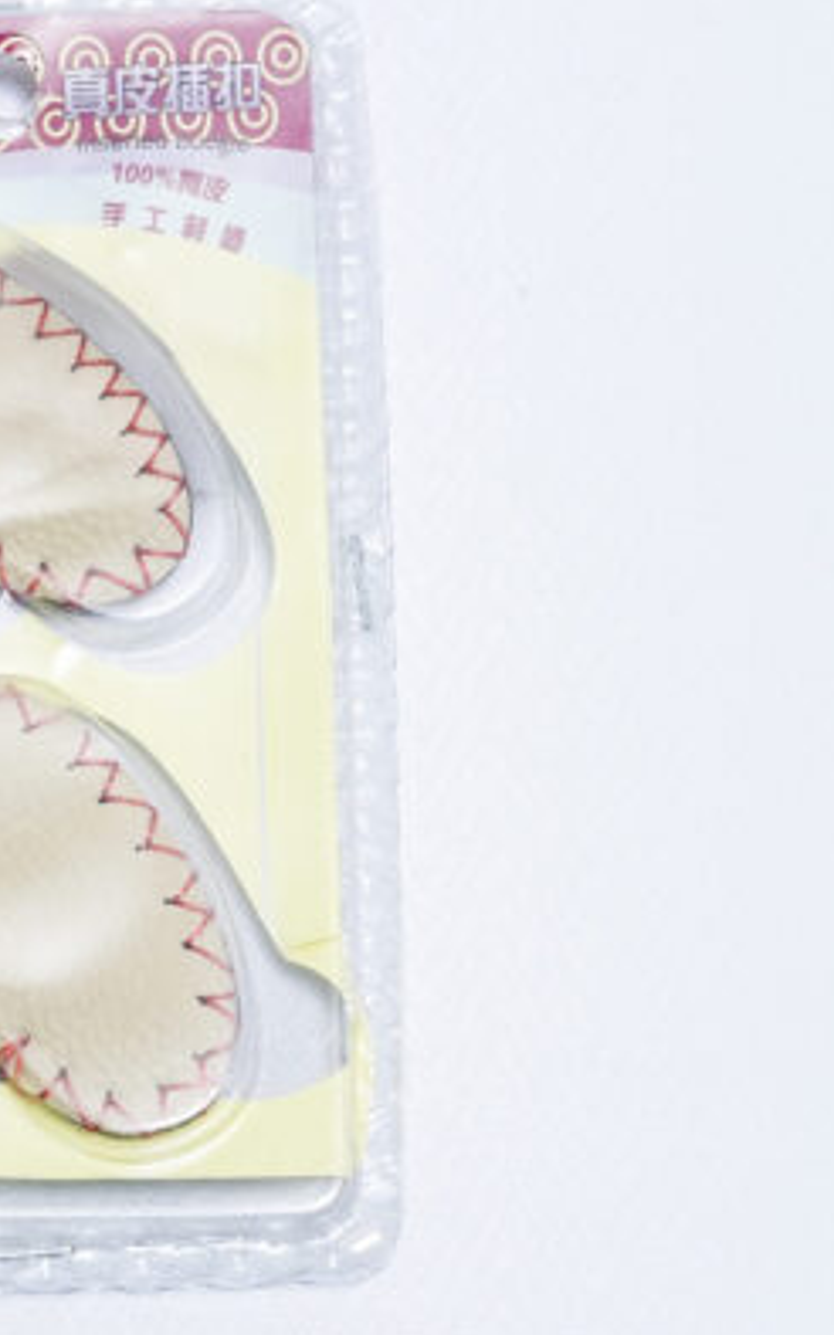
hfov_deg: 10.2
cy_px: 651
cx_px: 37
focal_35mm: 127
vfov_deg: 16.4
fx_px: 4622
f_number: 10
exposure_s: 1/160
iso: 3200
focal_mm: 70
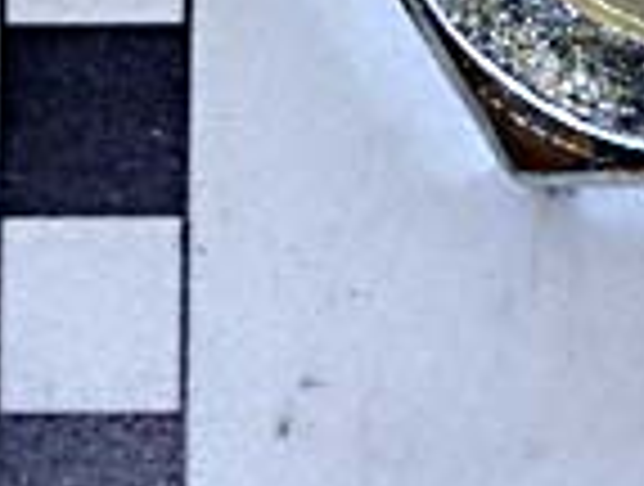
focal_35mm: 125
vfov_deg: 11.5
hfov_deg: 15.2
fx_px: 2331
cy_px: -189
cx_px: 748
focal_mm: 5
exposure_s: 1/40
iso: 250
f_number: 3.9
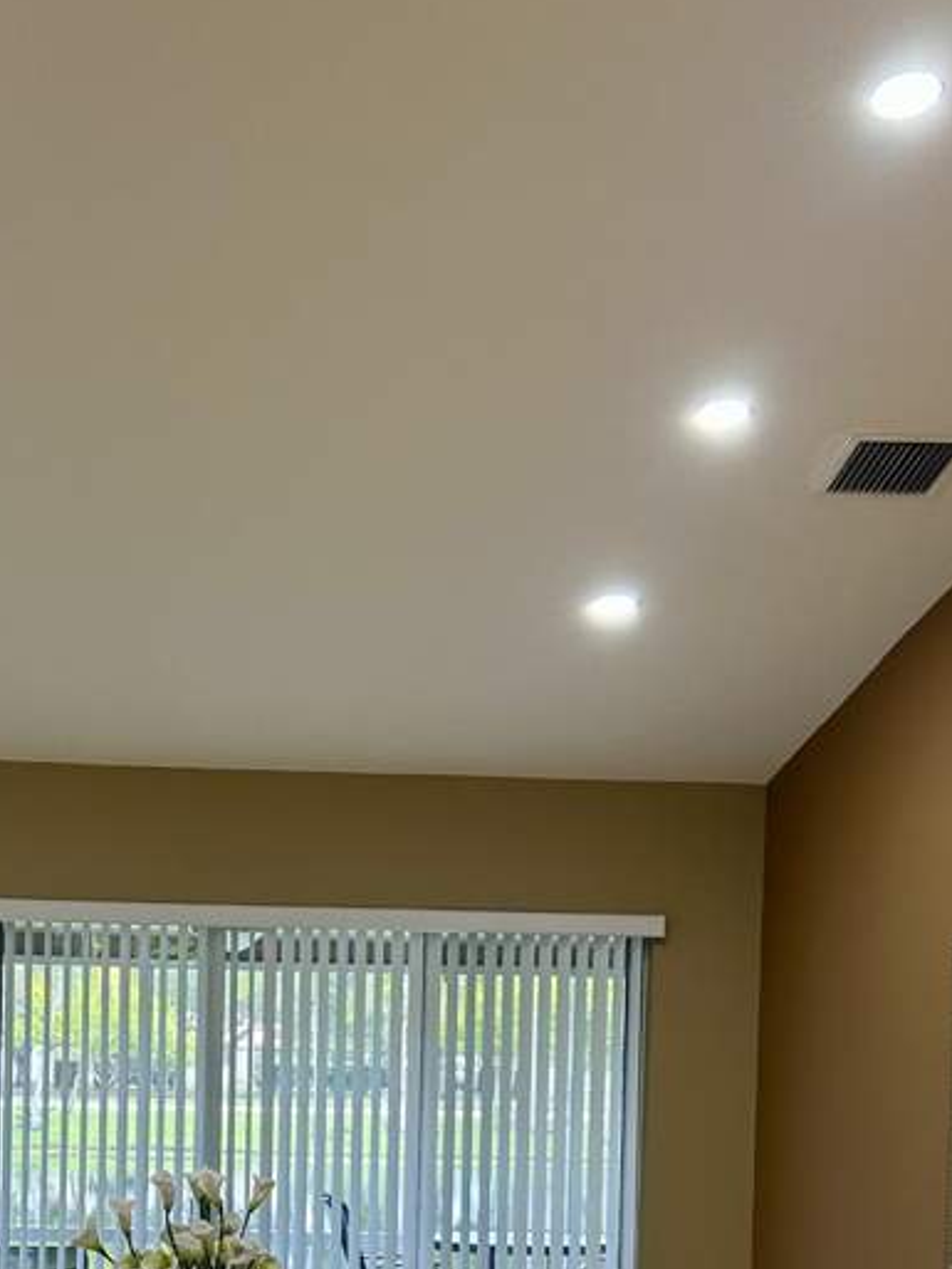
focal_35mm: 54
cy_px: 1103
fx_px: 1979
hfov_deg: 26.7
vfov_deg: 33.9
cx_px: 250
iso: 100
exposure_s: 1/120
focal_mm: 5.7
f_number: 1.5
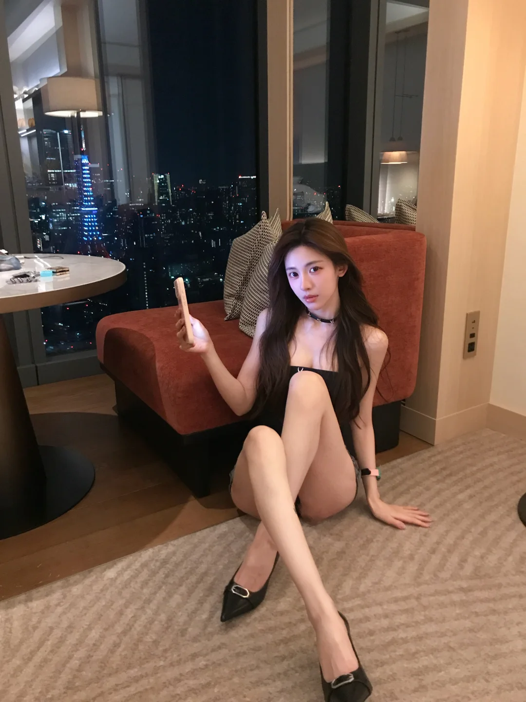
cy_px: 351
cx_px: 263
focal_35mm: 28
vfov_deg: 63.4
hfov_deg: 49.7
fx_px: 567
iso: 125
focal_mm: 3.99
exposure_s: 1/4
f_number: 1.8
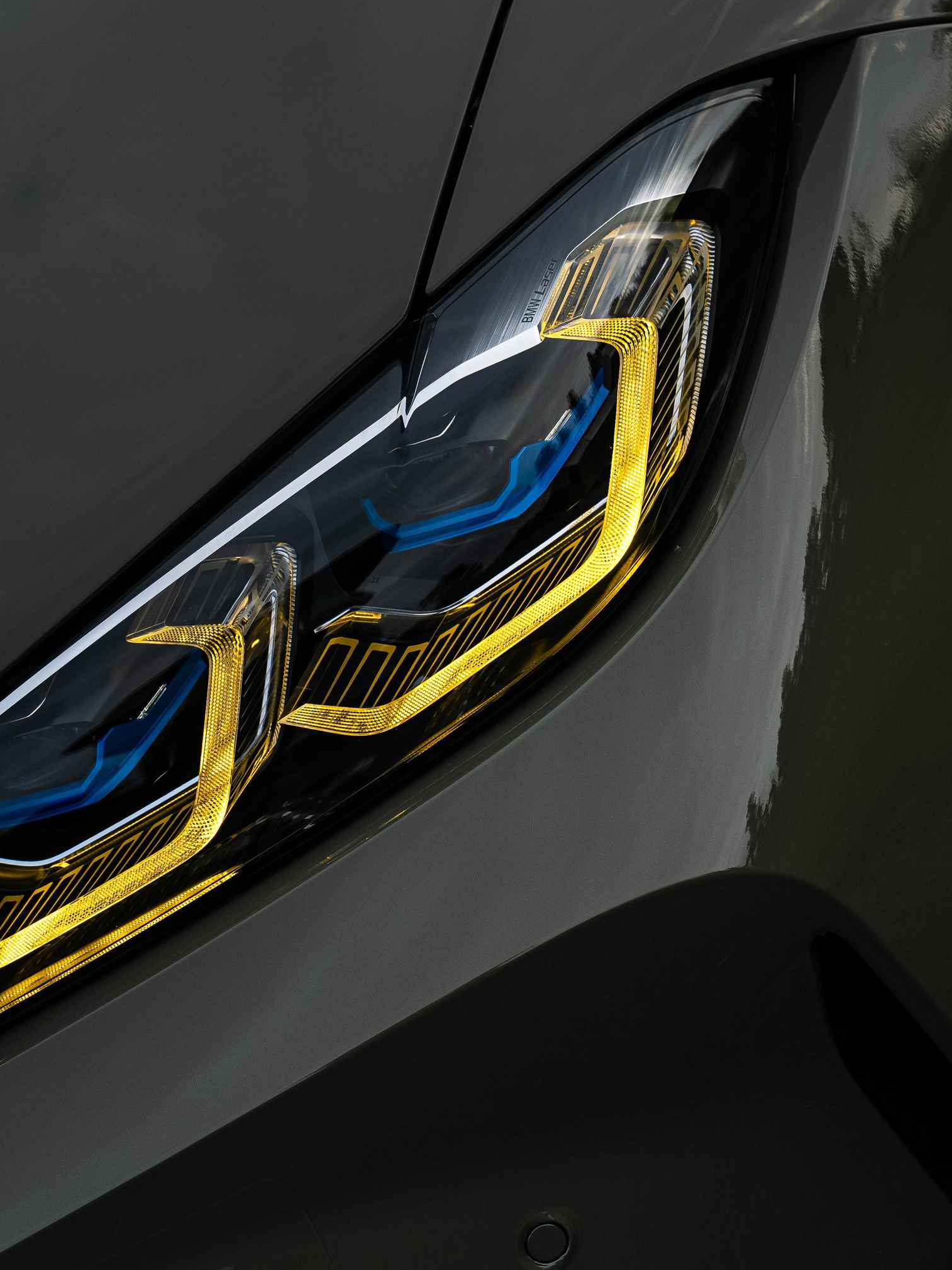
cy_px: 484
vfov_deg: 15.4
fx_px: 4694
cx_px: 212
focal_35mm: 128
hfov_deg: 11.5
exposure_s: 1/400
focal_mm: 70
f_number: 4.5
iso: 250
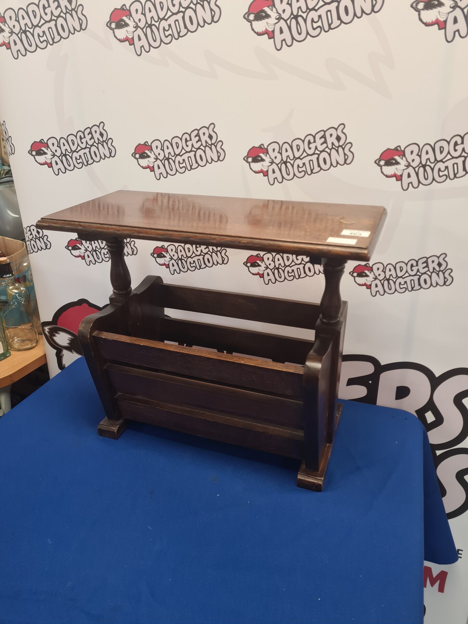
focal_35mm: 26
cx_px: 234
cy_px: 312
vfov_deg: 67.3
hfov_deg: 53.1
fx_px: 469
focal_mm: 5.4
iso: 125
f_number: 1.8
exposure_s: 1/50
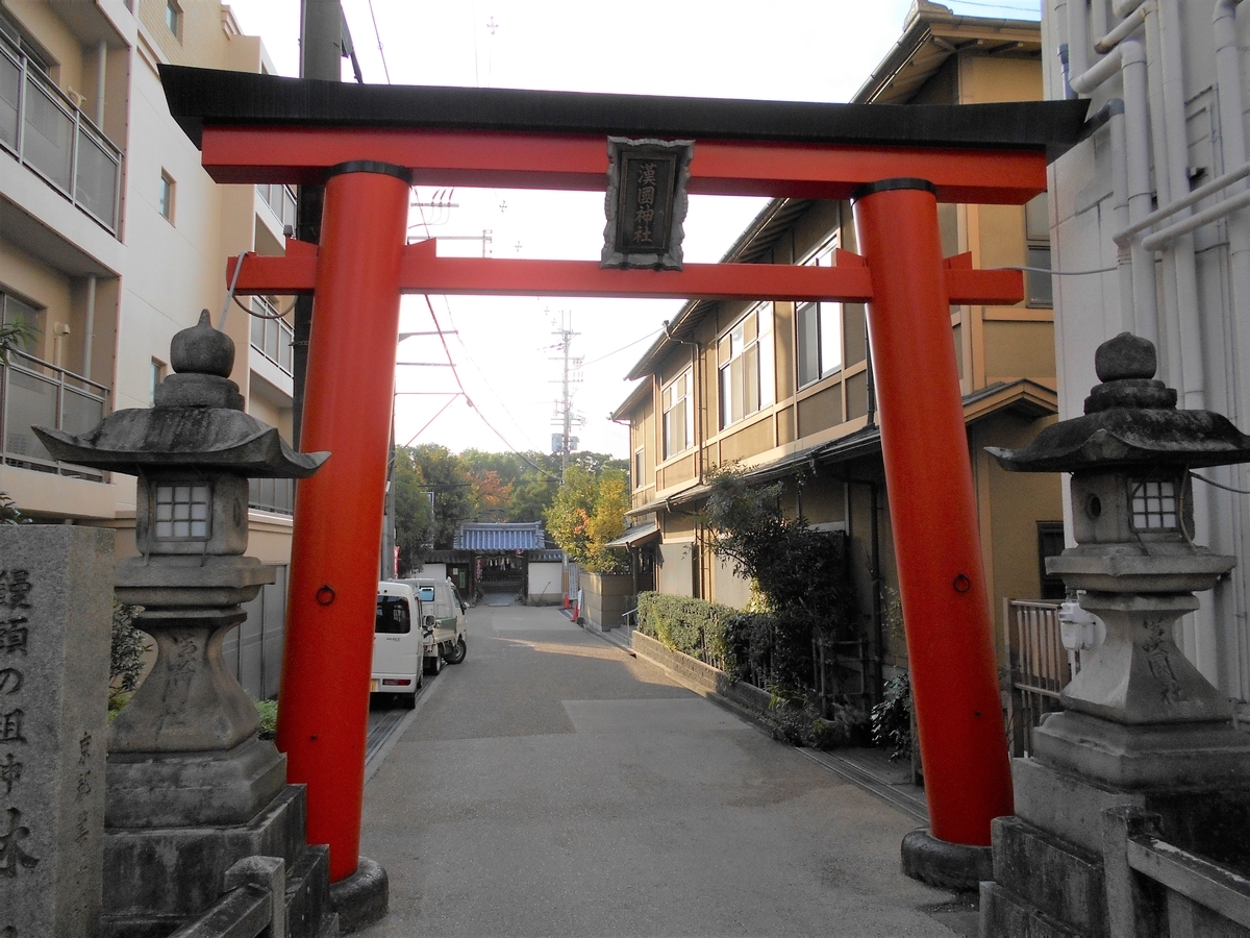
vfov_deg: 53.1
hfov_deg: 67.3
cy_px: 469
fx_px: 939
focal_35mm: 26
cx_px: 625
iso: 80
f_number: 3.2
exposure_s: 1/400
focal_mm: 4.6
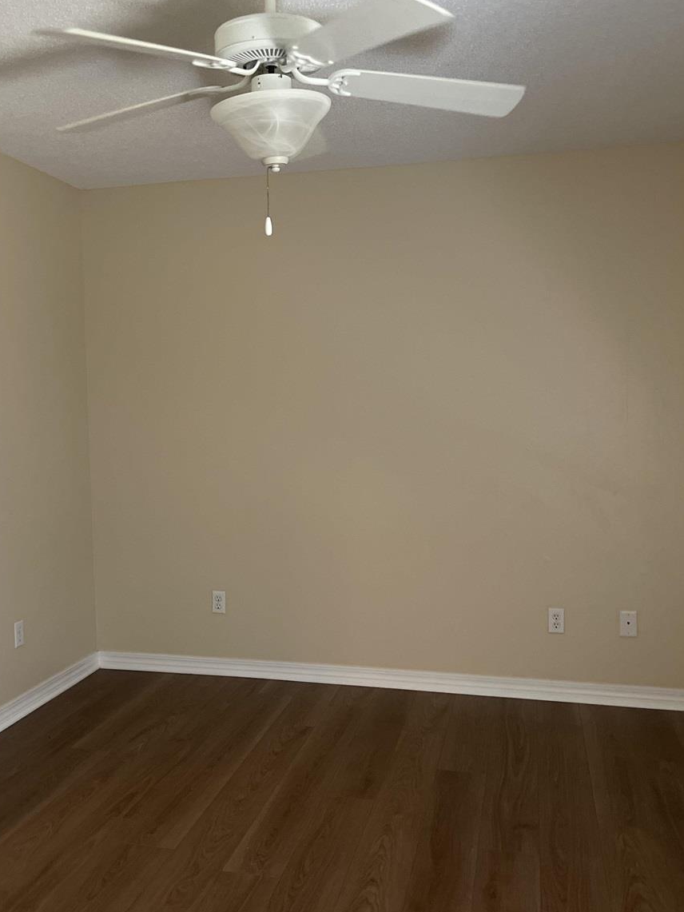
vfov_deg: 52.6
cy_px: 470
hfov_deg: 40.5
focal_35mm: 35
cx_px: 270
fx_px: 922
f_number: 1.6
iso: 320
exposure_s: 1/60
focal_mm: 5.1
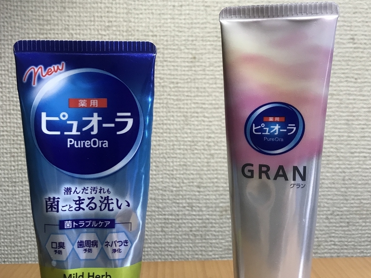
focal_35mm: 38
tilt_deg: -6.5
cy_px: 141
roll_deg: -0.6
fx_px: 407
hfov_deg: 49.0
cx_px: 183
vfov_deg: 37.7
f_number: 1.8
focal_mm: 3.99
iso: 40
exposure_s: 1/25
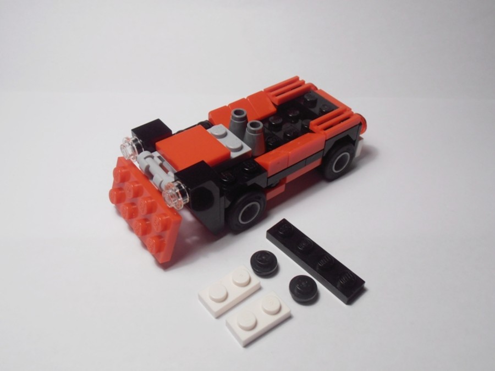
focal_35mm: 37
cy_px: 186
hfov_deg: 50.1
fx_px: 529
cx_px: 248
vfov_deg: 38.7
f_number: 3.9
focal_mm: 6.61
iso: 80
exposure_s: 1/50
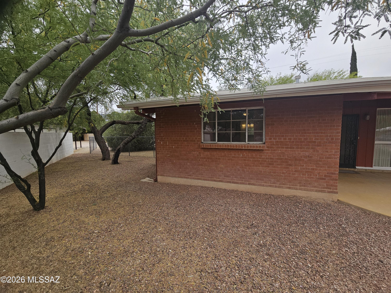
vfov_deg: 89.9
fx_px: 147
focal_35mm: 13
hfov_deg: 106.2
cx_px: 196
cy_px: 146
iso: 50
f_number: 2.2
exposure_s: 1/1016
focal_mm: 2.2
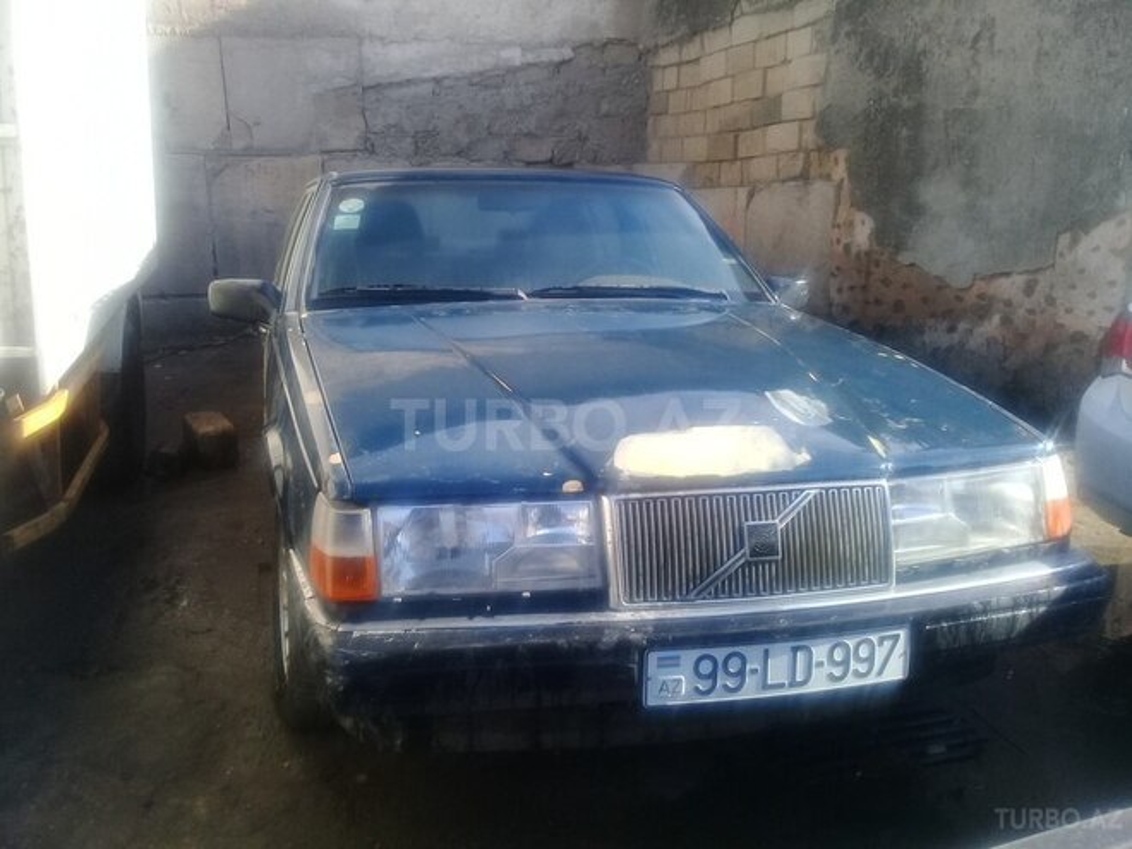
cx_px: 566
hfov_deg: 58.4
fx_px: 1014
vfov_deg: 45.4
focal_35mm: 31
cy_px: 424
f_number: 2.2
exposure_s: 1/396
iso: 50
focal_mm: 3.3
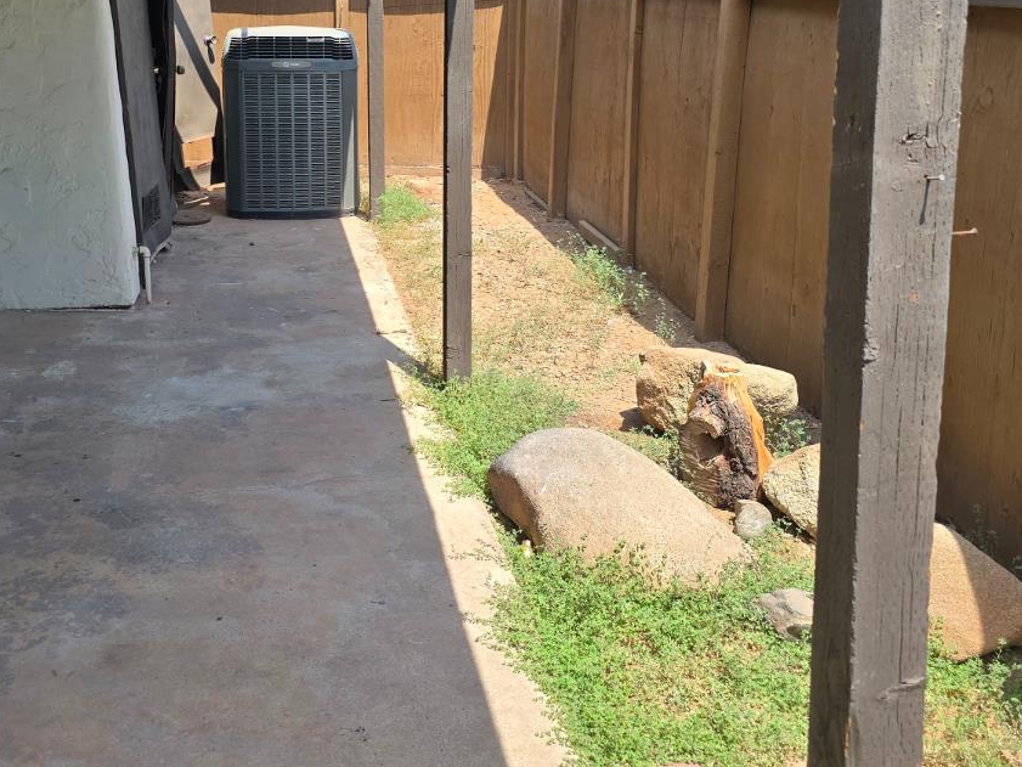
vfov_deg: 34.2
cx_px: 430
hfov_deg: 45.6
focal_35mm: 41
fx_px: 1211
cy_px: 166
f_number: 1.7
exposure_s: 1/393
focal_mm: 6.3
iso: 12
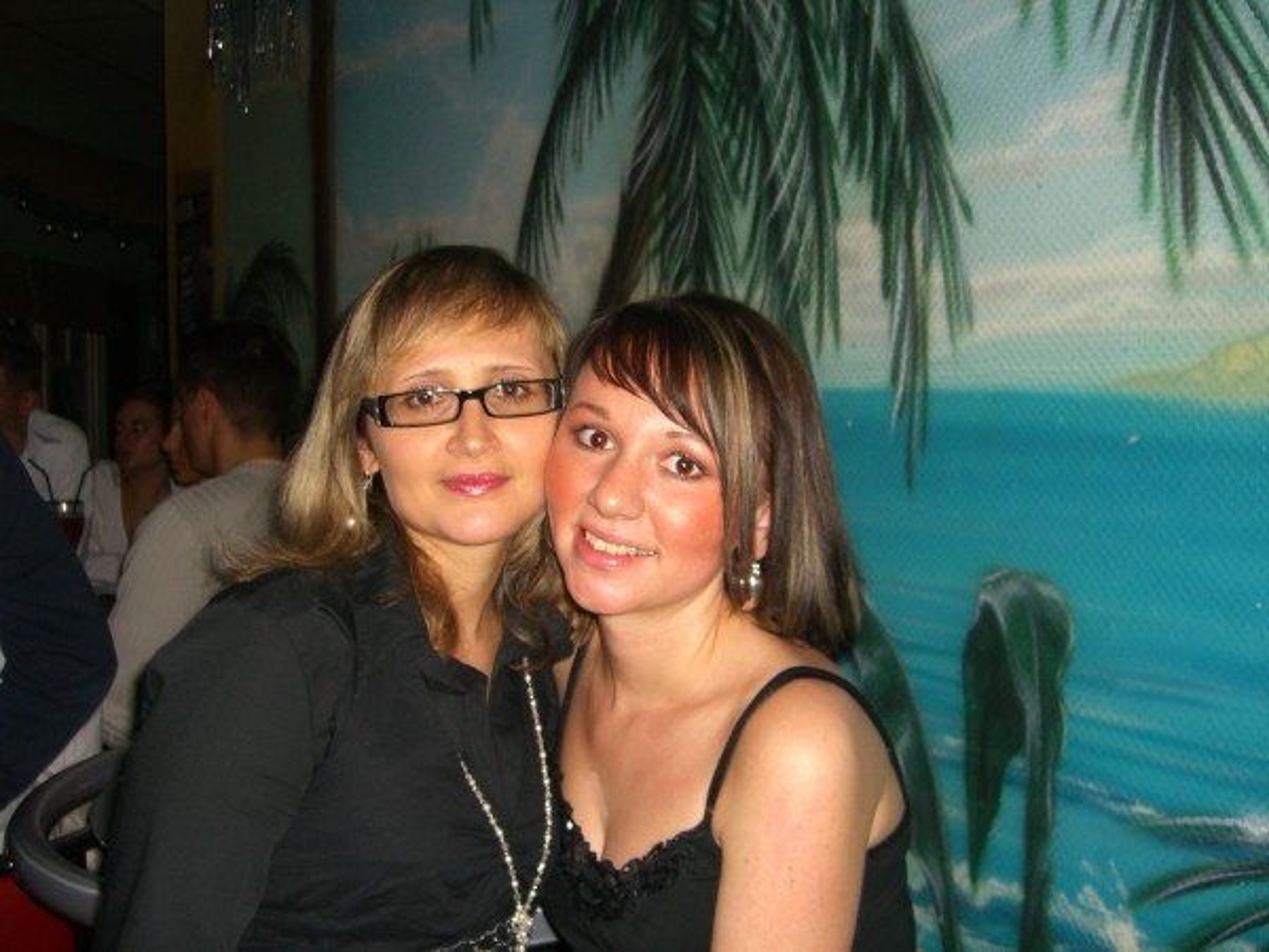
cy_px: 476
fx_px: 1393
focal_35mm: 38
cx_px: 634
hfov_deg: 49.0
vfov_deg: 37.7
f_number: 2.8
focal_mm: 7.9
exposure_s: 1/60
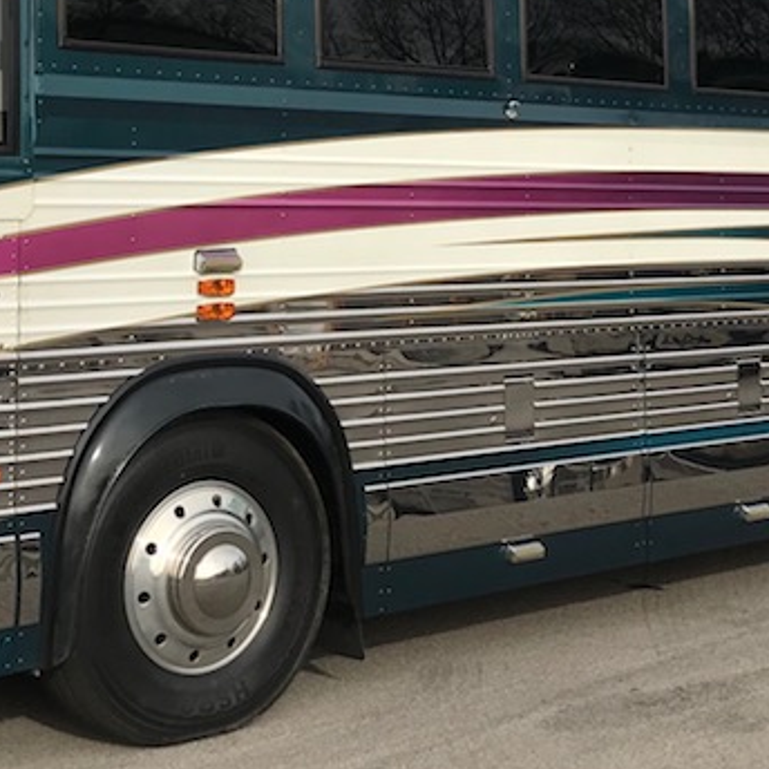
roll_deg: -0.6
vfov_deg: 23.5
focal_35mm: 72
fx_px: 1810
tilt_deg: +1.9
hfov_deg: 24.0
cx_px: 387
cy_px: 125
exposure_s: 1/1916
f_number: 1.8
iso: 20
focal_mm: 3.99
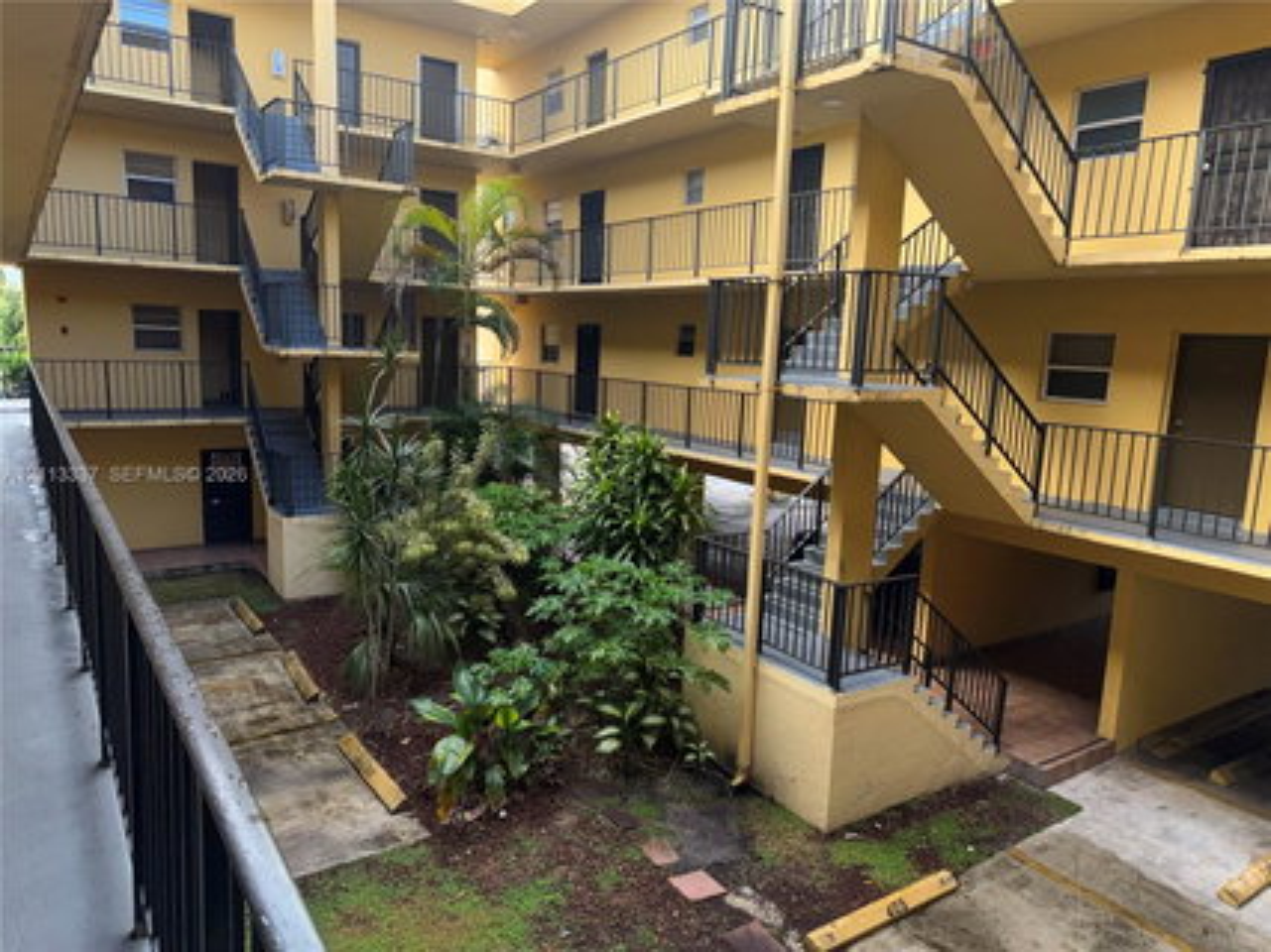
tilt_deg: -9.9
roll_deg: -2.3
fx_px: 881
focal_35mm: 24
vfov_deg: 56.8
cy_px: 476
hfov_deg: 71.6
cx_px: 636
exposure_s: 1/773
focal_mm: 6.76
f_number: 1.78
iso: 50
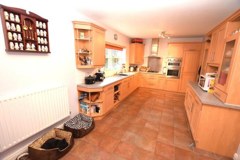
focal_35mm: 15
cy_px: 80
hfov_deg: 100.4
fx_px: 100
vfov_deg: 77.4
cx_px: 120
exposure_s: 1/60
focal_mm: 10
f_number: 4
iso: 900
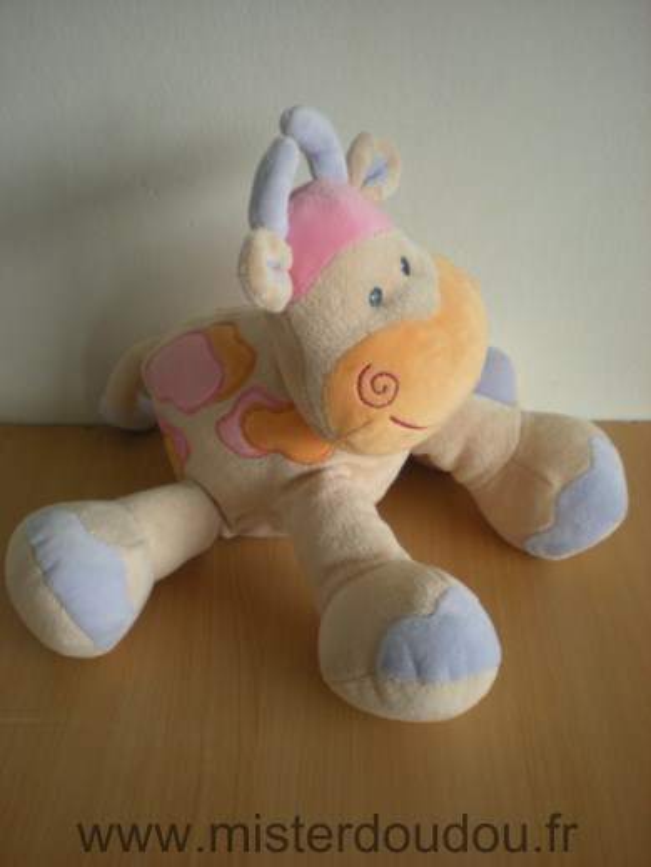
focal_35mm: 38
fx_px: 953
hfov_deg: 37.7
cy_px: 434
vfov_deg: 49.0
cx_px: 326
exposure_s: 1/52.2
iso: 200
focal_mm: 6.3
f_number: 3.1
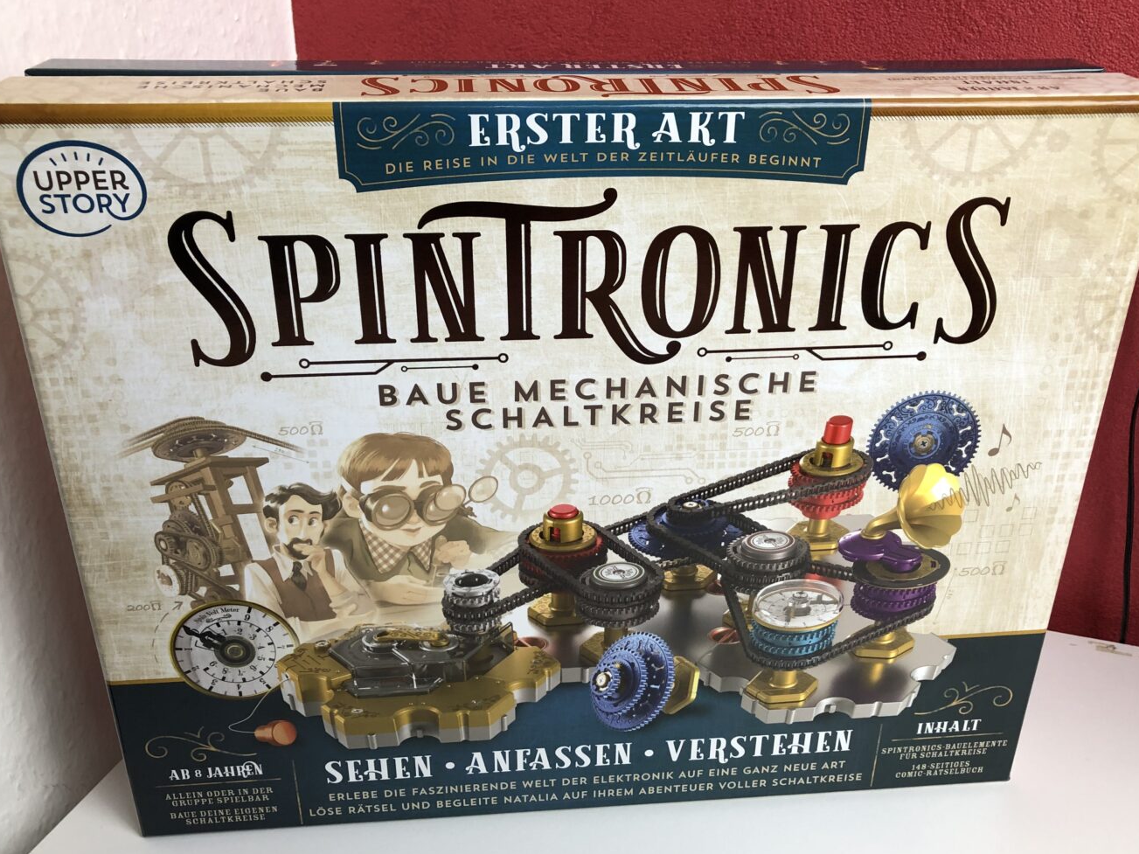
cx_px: 589
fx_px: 1086
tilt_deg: -28.7
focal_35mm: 33
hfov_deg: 55.3
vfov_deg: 42.9
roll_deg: -1.0
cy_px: 458
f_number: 1.8
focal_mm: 3.99
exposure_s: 1/20
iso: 40
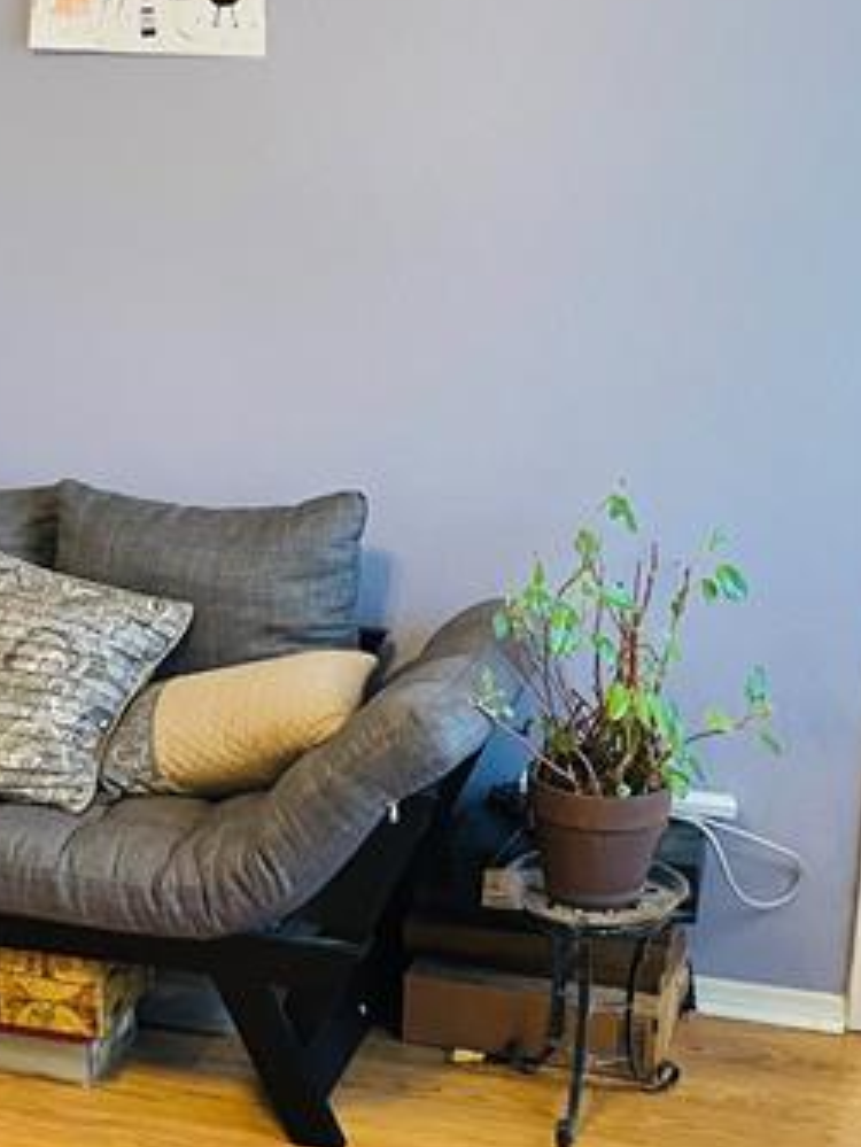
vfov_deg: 32.0
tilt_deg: -14.7
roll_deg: +0.4
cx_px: 331
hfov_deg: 24.4
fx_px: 1989
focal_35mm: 60
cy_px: 716
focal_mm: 4.2
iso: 320
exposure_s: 1/60
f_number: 1.6
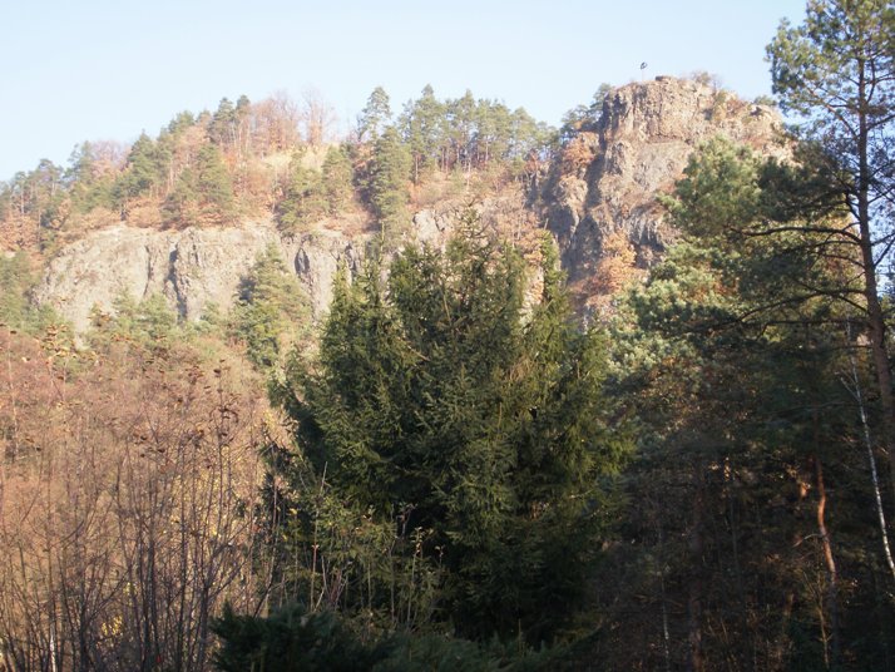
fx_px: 1604
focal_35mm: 62
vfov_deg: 23.7
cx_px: 448
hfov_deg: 31.2
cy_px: 336
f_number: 5.9
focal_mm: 10.3
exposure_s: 1/100
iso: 100
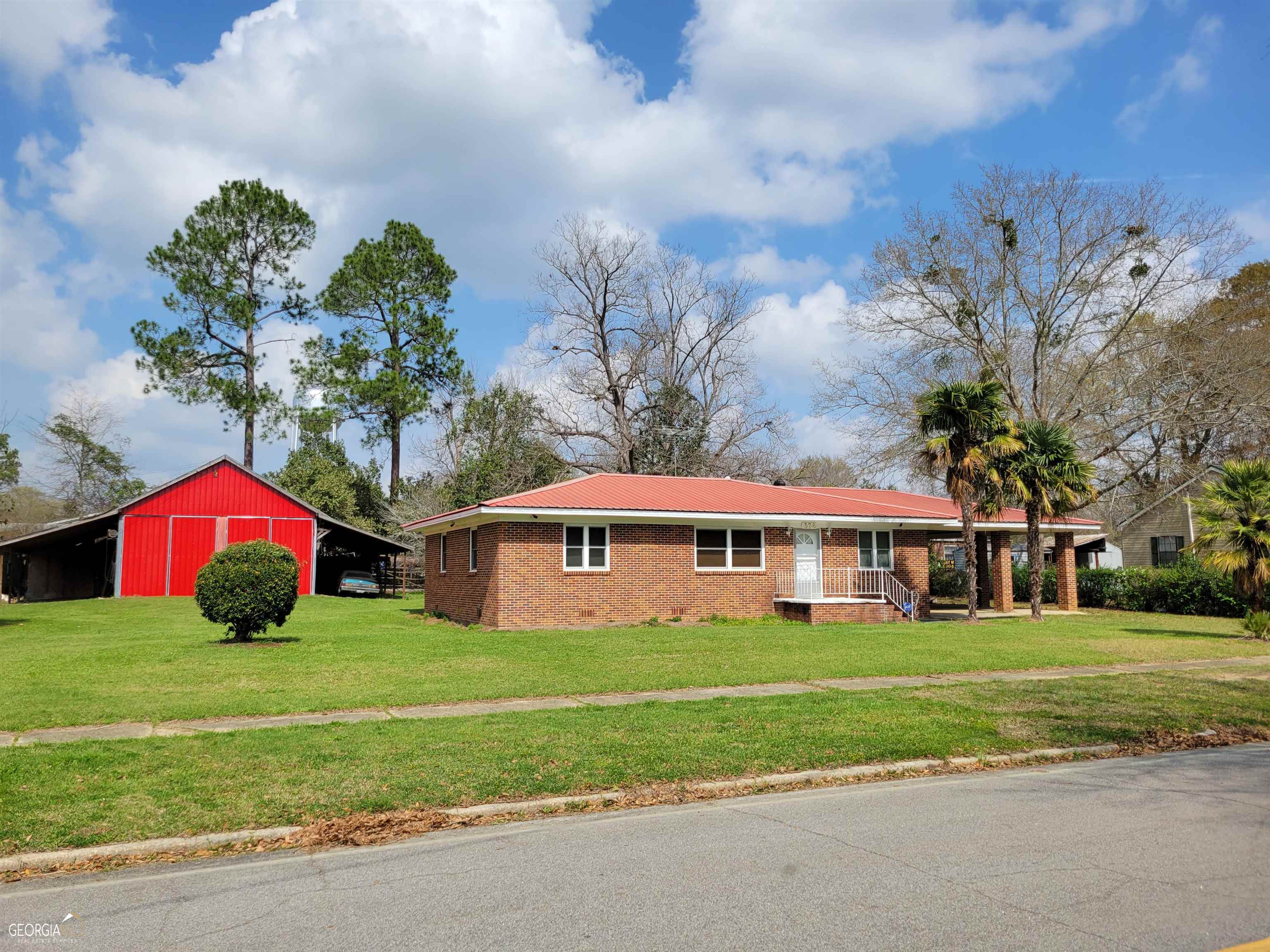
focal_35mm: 26
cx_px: 635
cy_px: 476
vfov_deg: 53.1
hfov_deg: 67.3
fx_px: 954
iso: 40
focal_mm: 5.4
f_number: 1.8
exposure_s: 1/3273
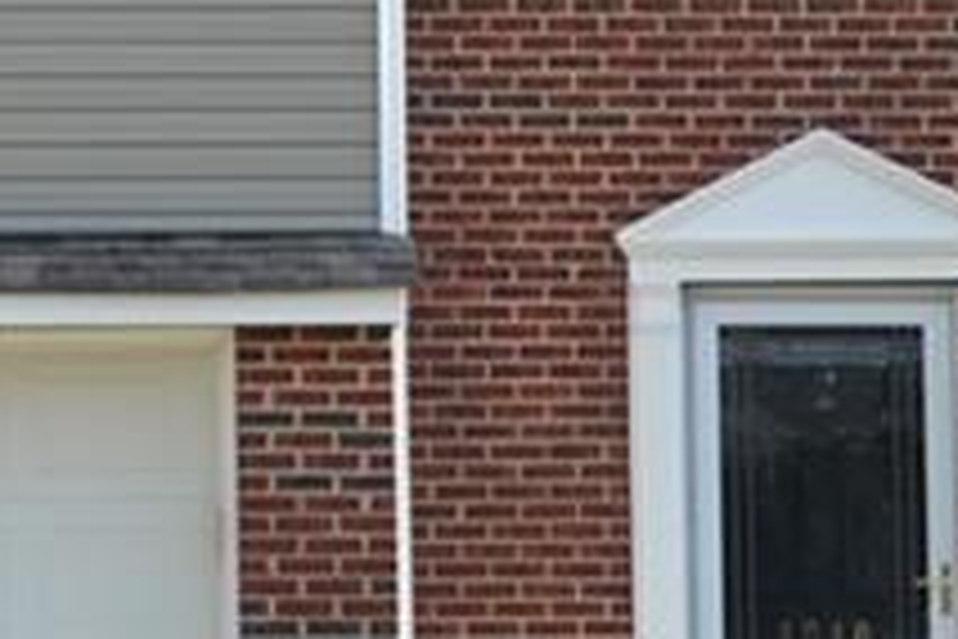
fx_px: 5375
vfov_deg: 6.8
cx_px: 126
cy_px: -50
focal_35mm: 202
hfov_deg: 10.1
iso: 100
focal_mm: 28
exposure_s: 1/200
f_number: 7.1
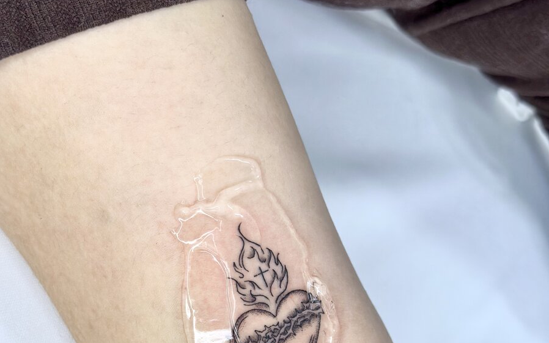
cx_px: 274
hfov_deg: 30.2
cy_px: 305
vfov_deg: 18.8
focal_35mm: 68
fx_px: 1017
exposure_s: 1/120
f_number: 1.78
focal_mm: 6.86
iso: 100
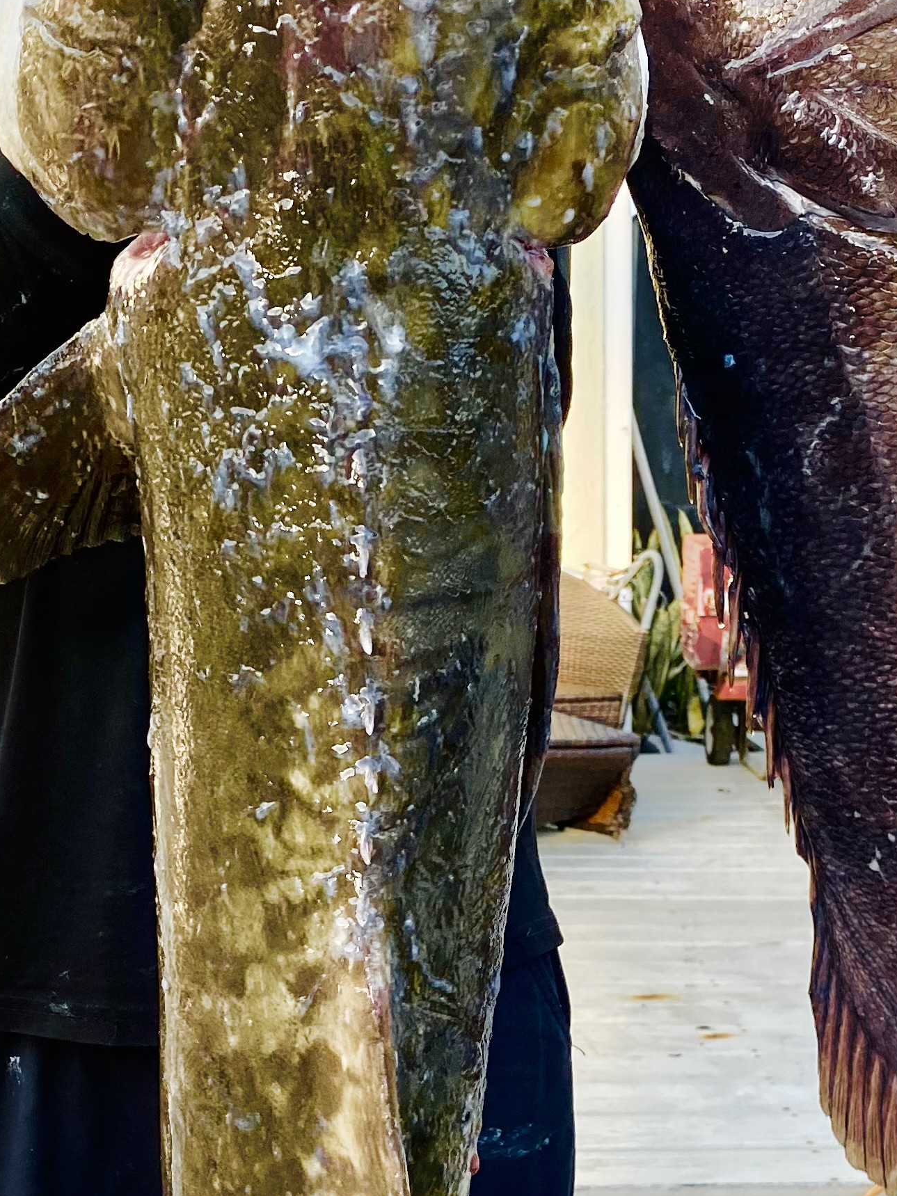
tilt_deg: -7.5
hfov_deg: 24.0
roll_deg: +0.1
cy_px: 859
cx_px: 444
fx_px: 2108
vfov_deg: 31.3
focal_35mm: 61
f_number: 1.8
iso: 32
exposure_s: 1/382
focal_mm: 4.25
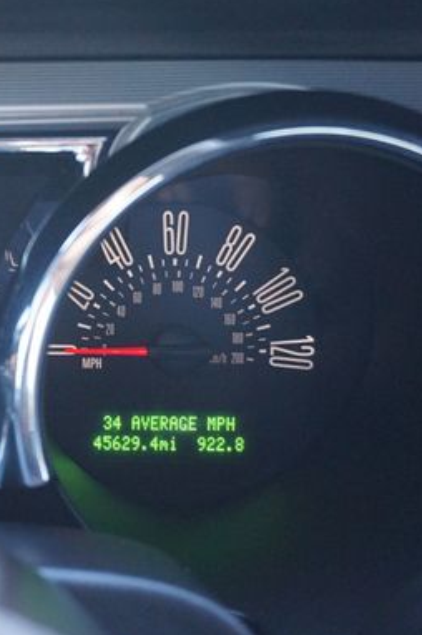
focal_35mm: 58
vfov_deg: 34.6
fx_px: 1019
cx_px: -101
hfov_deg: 21.5
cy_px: 291
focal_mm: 23
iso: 1600
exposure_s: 1/60
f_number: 4
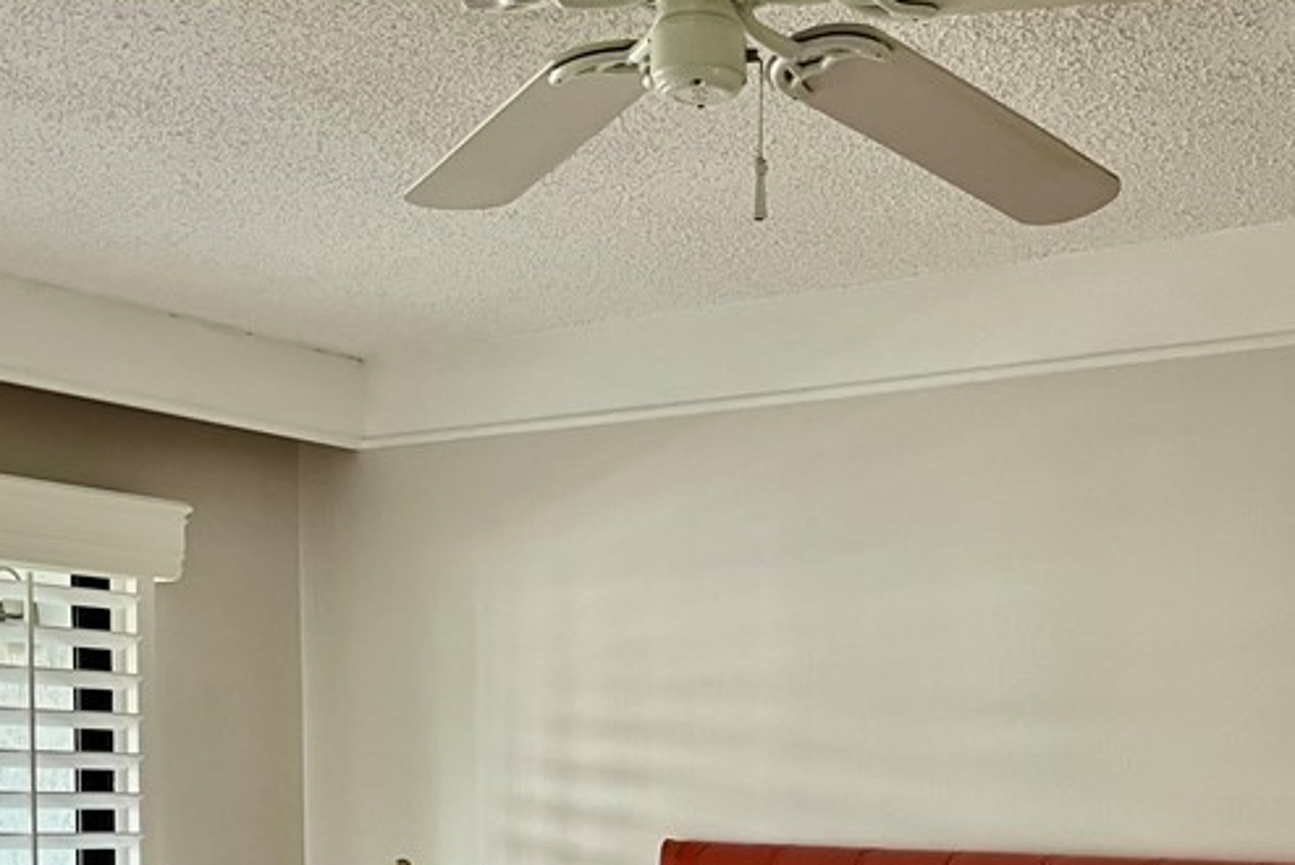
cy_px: 988
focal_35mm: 56
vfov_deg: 22.6
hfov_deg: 35.5
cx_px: 781
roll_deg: -2.0
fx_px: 2016
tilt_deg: -6.9
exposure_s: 1/60
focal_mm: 5.1
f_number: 1.6
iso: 160
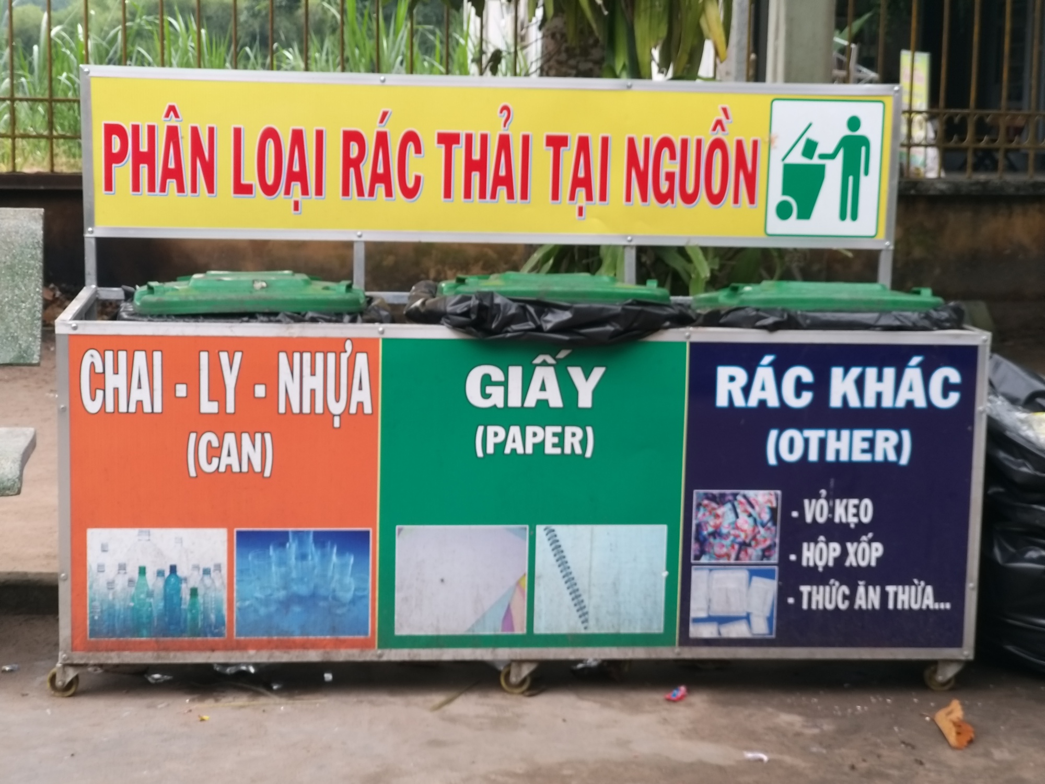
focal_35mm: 52
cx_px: 522
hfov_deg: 36.8
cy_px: 392
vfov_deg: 28.0
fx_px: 1570
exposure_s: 1/125
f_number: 2.4
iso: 40
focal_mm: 5.54
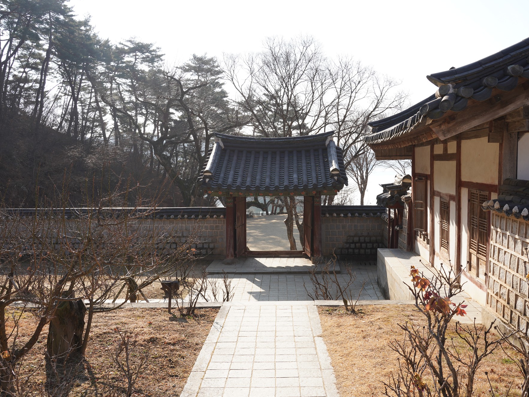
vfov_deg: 39.7
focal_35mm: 36
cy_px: 199
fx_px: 550
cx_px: 285
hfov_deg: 51.3
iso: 160
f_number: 11
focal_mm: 33
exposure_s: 1/100
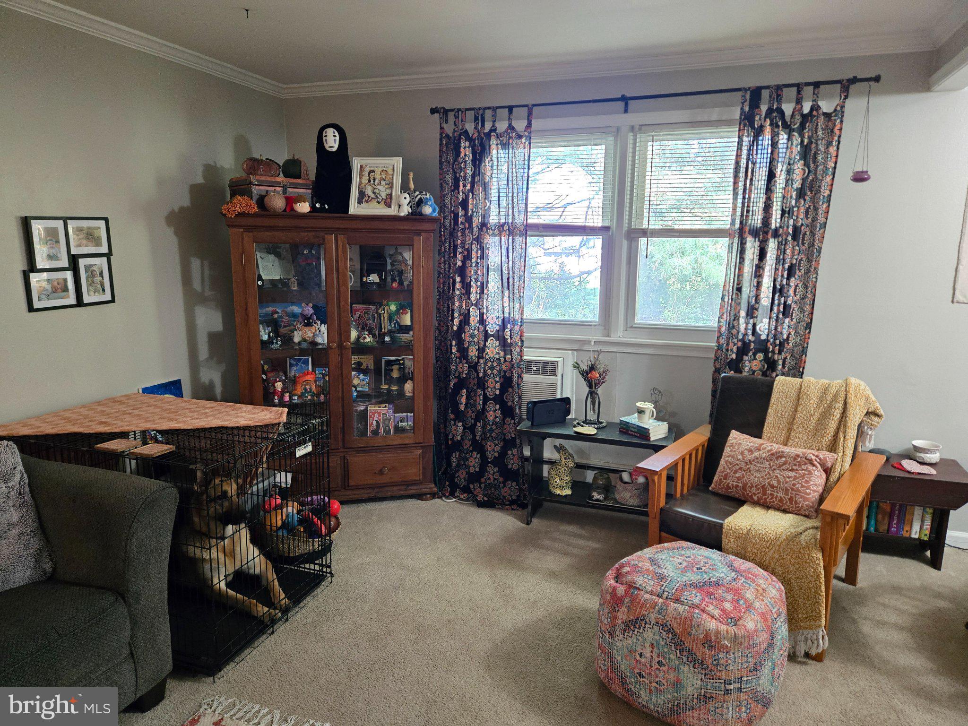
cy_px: 363
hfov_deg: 73.9
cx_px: 484
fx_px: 643
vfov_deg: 58.9
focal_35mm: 23
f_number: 1.8
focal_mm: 5.4
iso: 1000
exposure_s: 1/60
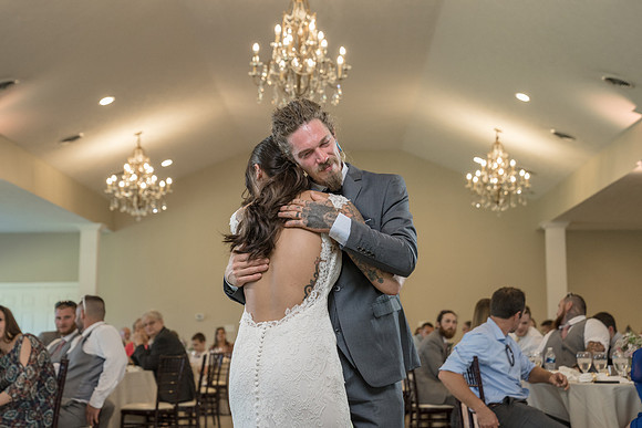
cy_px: 206
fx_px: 1158
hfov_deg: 31.0
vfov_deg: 20.9
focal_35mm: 65
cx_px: 340
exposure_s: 1/250
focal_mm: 59
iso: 2000
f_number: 4
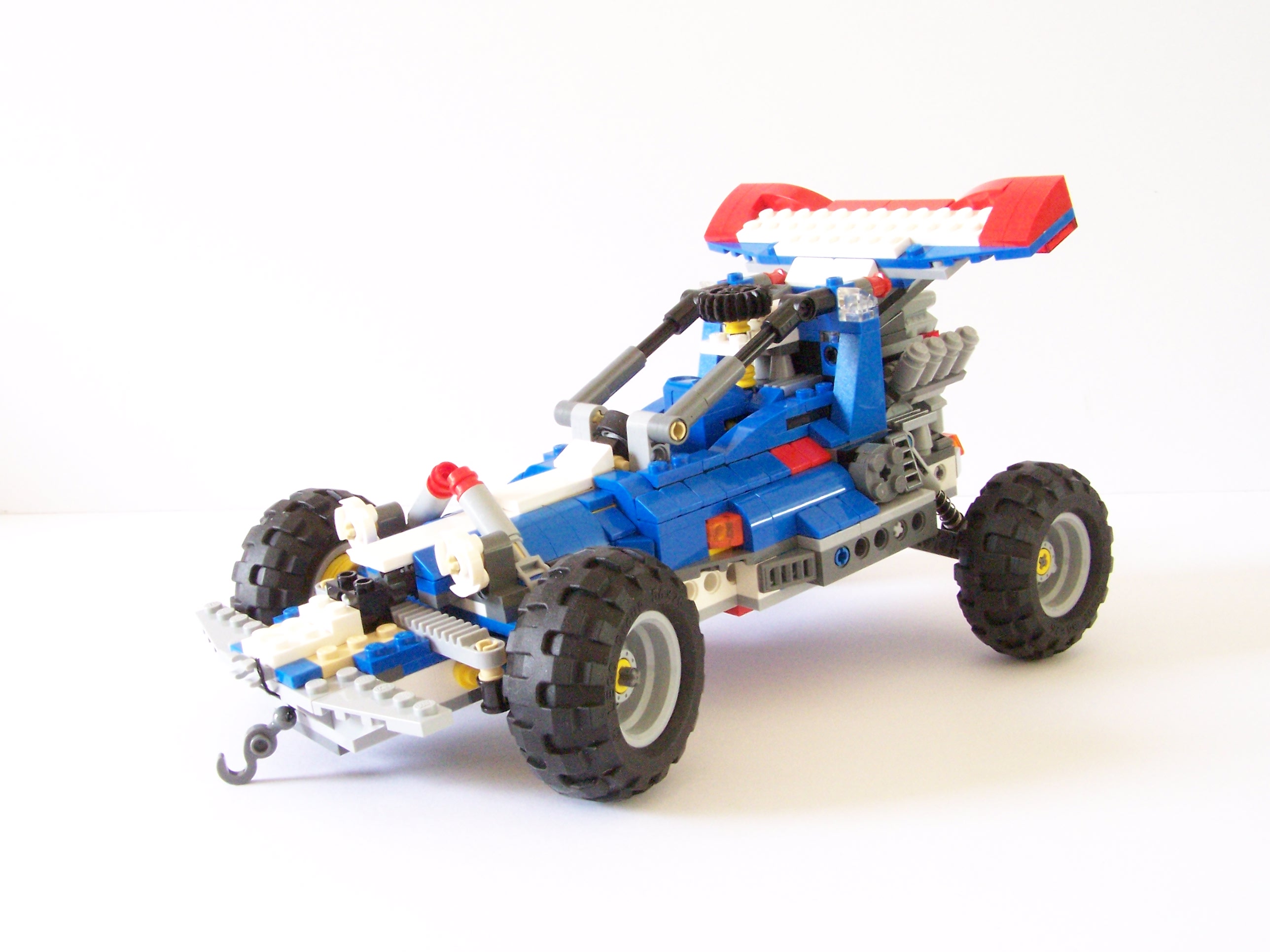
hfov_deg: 49.0
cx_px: 635
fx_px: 1394
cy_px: 476
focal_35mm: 38
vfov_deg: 37.7
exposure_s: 1/15
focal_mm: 6.3
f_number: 6.3
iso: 400
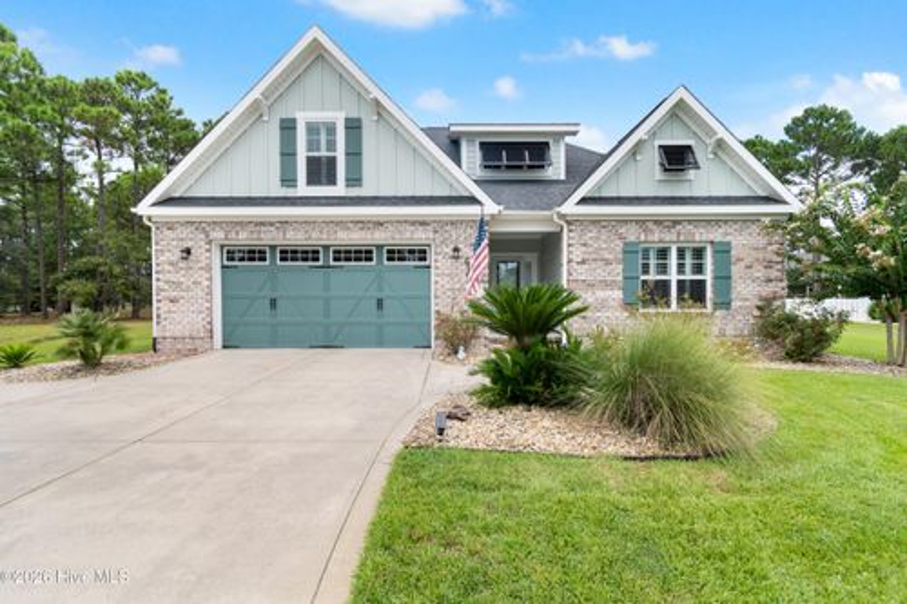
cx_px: 454
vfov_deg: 77.3
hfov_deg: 100.4
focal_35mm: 15
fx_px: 378
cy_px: 302
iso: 100
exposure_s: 1/125
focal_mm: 10
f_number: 5.6
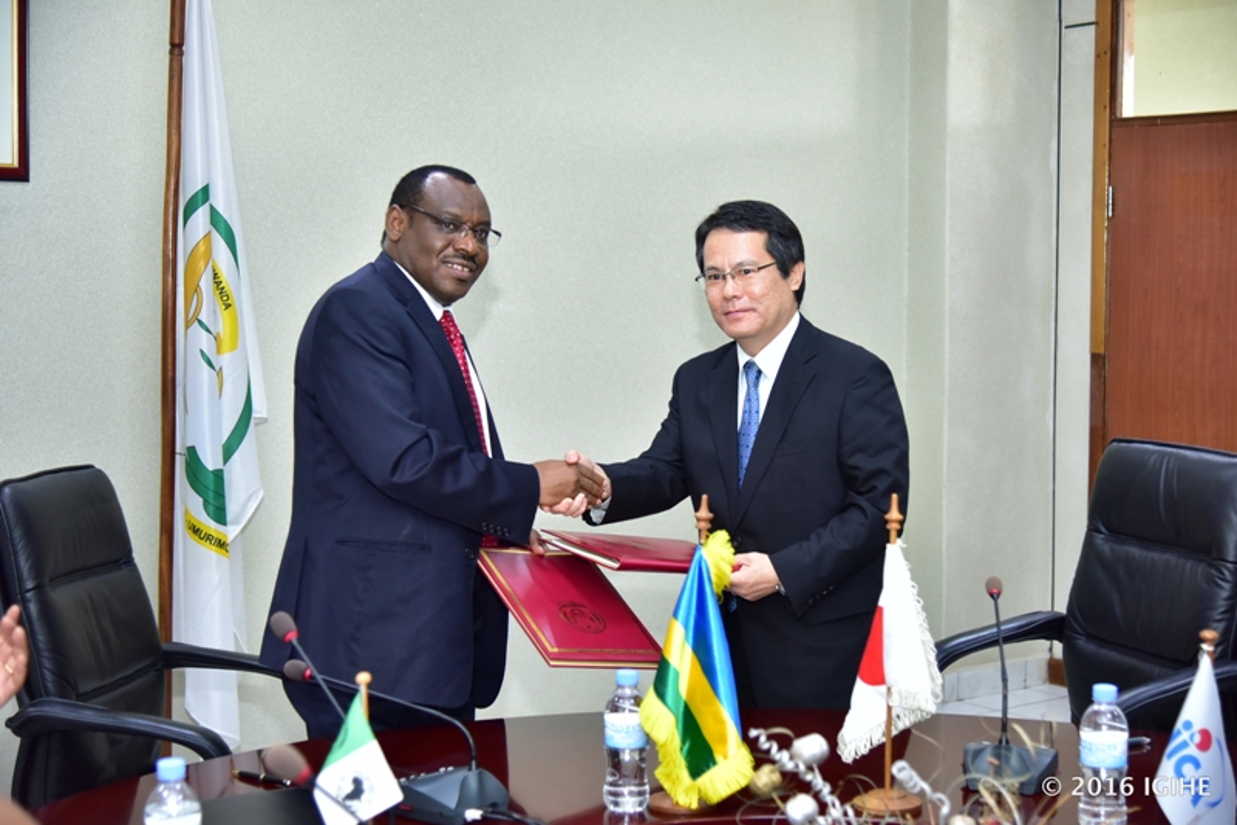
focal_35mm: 55
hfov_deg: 36.2
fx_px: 1890
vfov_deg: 24.6
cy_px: 412
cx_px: 618
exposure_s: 1/250
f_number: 4
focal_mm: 55
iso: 2500
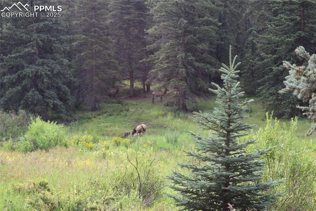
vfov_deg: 16.5
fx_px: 724
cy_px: 106
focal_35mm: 82
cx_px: 158
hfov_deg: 24.6
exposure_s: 1/160
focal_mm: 55
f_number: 9
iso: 400
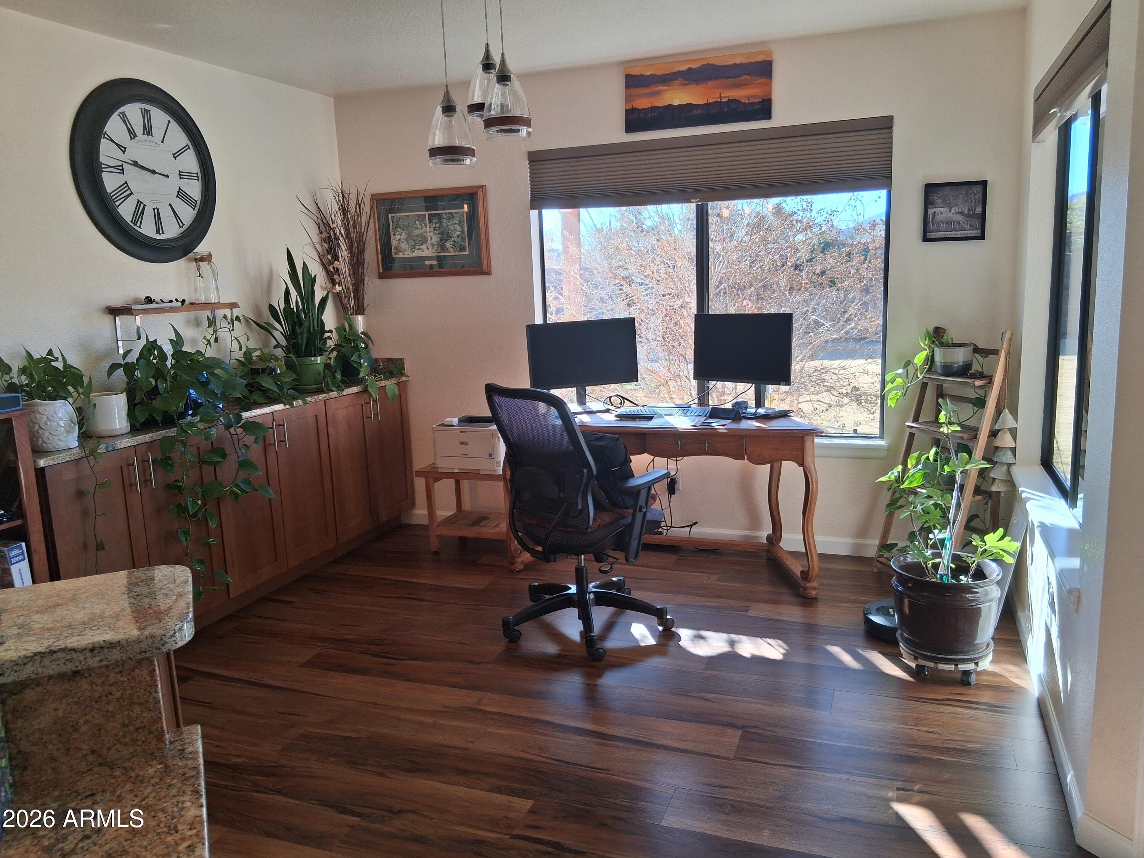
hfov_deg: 67.3
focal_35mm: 26
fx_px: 859
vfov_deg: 53.1
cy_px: 429
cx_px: 572
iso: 50
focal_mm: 3.98
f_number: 1.8
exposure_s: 1/100
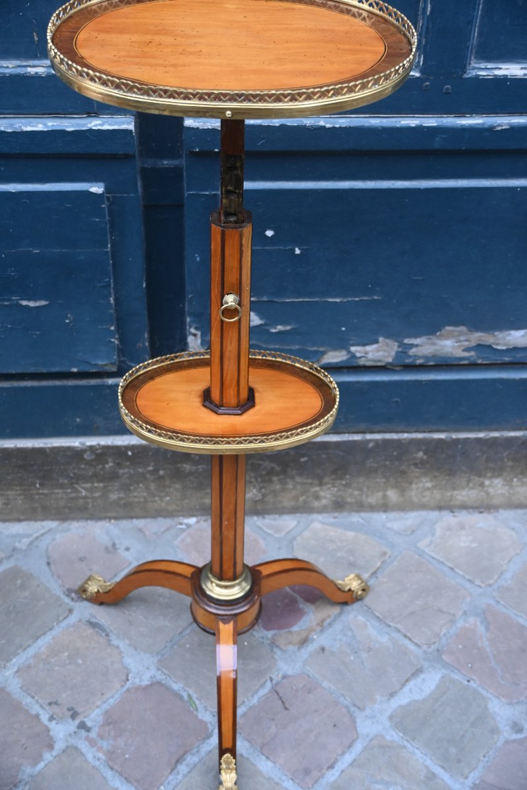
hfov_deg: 28.9
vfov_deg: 42.3
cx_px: 264
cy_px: 395
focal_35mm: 46
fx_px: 1021
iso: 400
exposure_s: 1/160
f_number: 4
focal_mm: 31
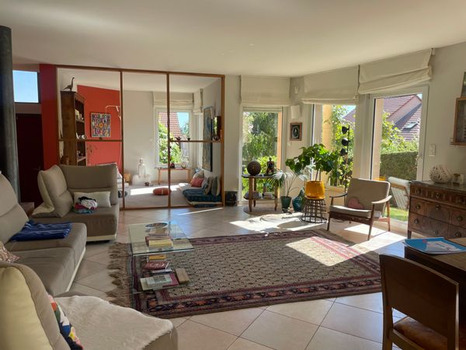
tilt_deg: -5.9
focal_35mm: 26
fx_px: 350
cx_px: 233
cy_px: 175
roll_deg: -1.3
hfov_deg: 67.3
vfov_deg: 53.1
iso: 32
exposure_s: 1/487
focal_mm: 4.2
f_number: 1.6
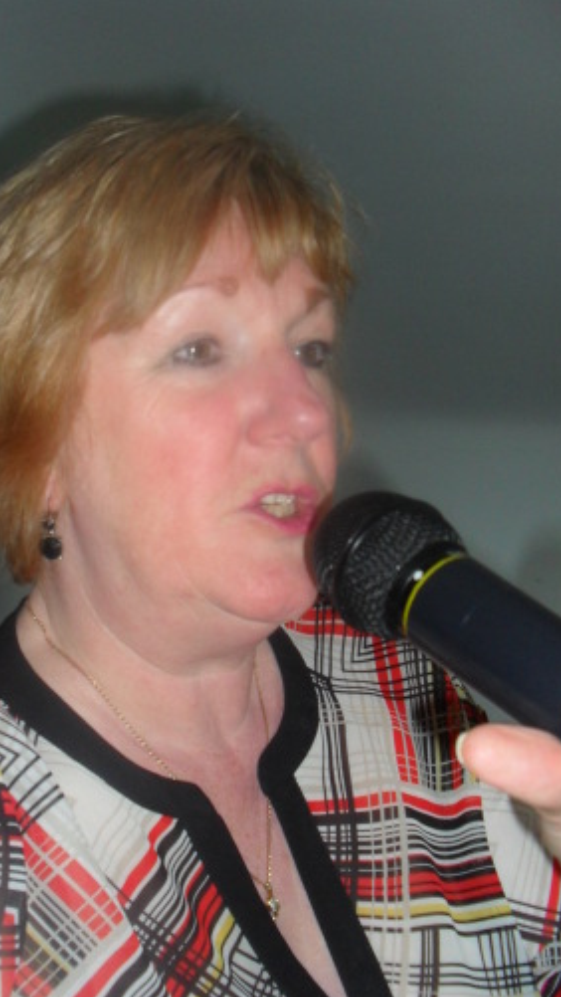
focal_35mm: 39
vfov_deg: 51.6
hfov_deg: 30.2
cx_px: 189
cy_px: 498
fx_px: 1031
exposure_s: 1/45
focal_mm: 6.3
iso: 200
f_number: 3.2
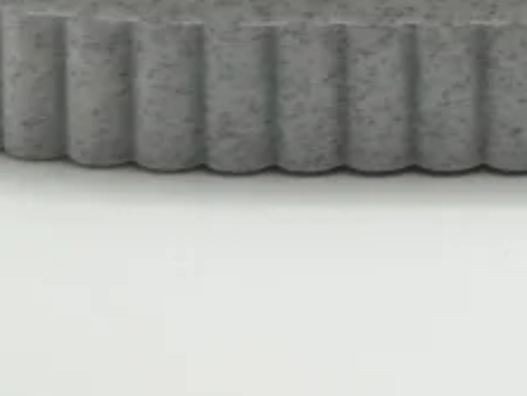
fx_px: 3368
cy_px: -443
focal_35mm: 221
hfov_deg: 8.6
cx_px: 926
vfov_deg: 6.5
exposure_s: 1/122
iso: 64
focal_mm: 6.86
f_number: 1.78
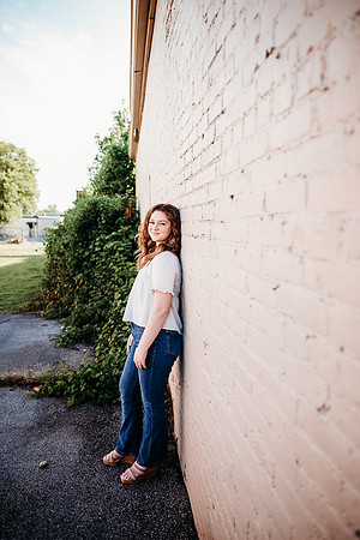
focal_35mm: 24
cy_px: 270
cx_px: 180
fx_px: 360
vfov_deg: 73.7
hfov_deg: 53.1
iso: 100
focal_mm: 24
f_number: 2
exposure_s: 1/400
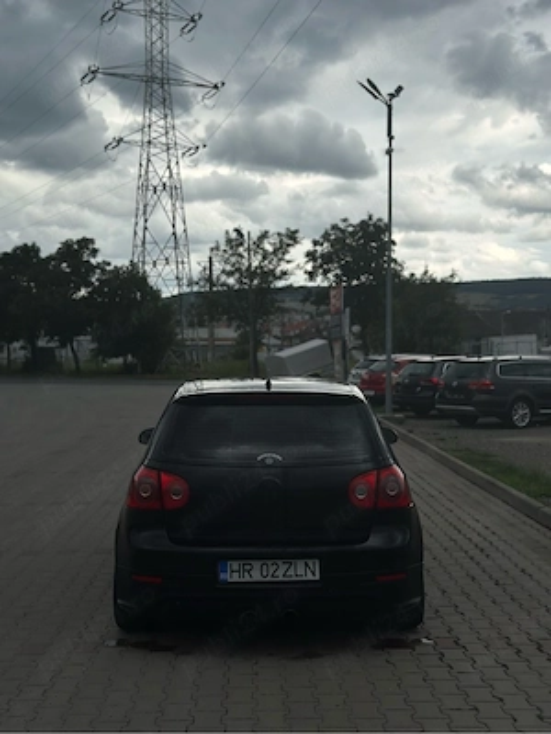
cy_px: 367
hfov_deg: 30.3
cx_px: 276
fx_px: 1019
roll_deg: -0.1
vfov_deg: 39.7
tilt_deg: -0.1
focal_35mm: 48
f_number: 1.78
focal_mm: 6.86
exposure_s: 1/4566
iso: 100
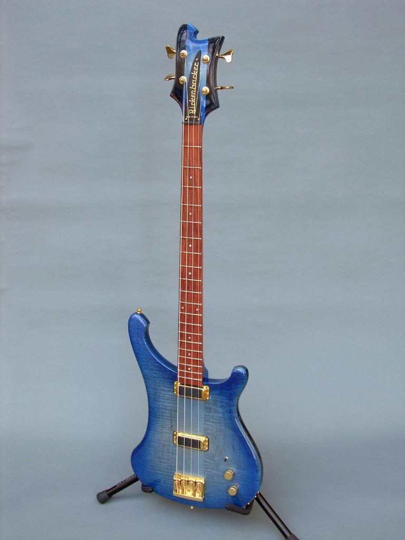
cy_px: 270
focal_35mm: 50
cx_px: 202
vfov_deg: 38.2
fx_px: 780
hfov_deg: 29.1
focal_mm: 12.7
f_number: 5.4
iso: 100
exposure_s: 1/16
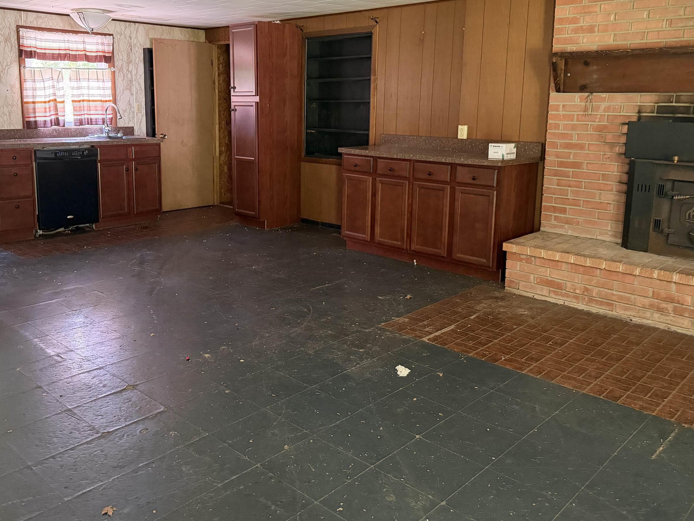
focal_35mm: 31
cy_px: 197
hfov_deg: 58.1
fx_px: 622
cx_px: 300
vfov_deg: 45.1
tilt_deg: -7.3
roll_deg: -0.1
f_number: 1.78
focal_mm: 6.76
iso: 800
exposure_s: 1/45
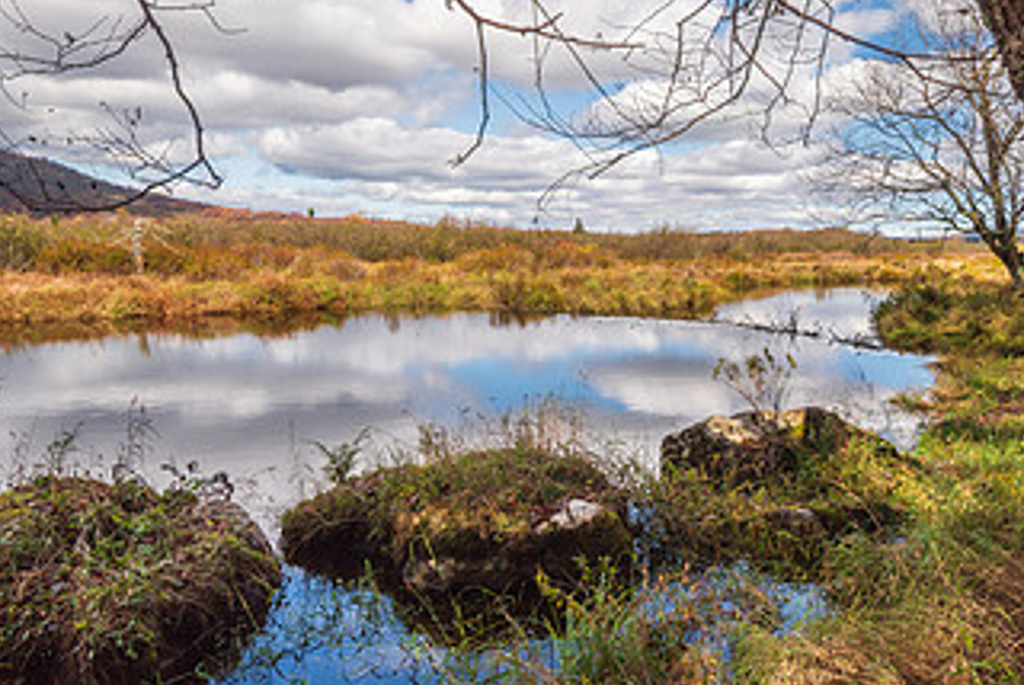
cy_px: 341
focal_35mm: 29
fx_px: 826
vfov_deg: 45.0
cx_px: 762
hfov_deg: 60.3
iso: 250
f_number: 13
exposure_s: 1/400
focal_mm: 16
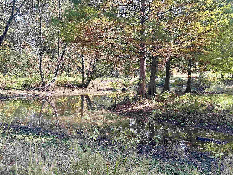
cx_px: 123
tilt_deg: -1.6
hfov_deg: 58.3
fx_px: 209
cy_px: 78
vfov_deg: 45.4
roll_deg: -1.9
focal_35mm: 31
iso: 40
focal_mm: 5.7
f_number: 1.5
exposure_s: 1/210
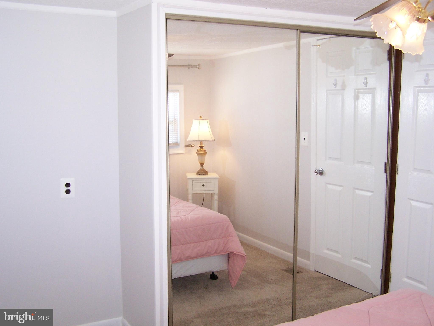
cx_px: 217
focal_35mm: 38
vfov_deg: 37.7
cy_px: 163
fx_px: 477
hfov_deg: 49.0
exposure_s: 1/90
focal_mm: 6.3
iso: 140
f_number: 2.8
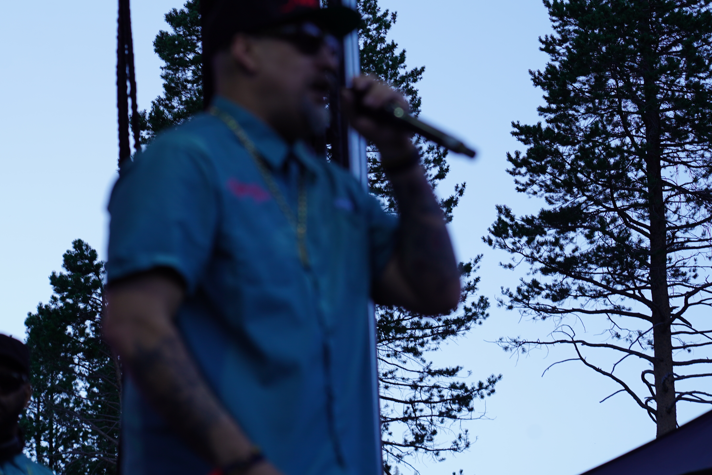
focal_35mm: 146
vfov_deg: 9.4
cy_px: 174
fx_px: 2887
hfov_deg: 14.1
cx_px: 315
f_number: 5.6
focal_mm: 105
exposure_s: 1/160
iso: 100
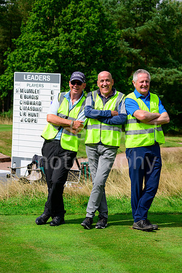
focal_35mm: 100
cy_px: 136
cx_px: 91
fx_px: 758
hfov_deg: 13.7
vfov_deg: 20.4
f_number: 7.1
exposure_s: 1/3200
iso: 800
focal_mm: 100
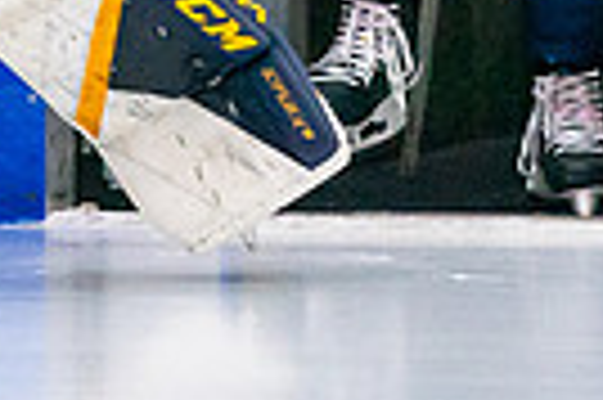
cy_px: -335
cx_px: -266
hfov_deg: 1.5
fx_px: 23037
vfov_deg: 1.0
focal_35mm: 1377
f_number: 2.8
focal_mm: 200
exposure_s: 1/1250
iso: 3200
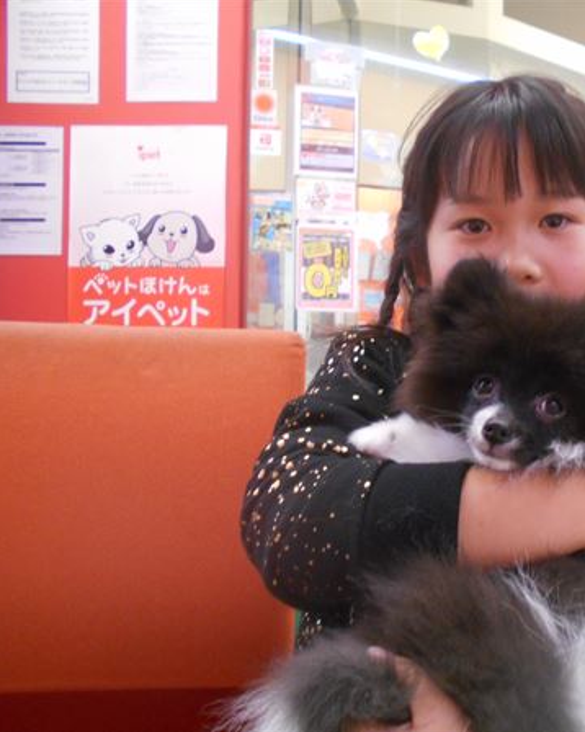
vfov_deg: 52.9
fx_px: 736
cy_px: 366
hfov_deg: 41.3
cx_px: 476
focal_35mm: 34
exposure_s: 1/30
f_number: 3.2
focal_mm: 4.6
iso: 320
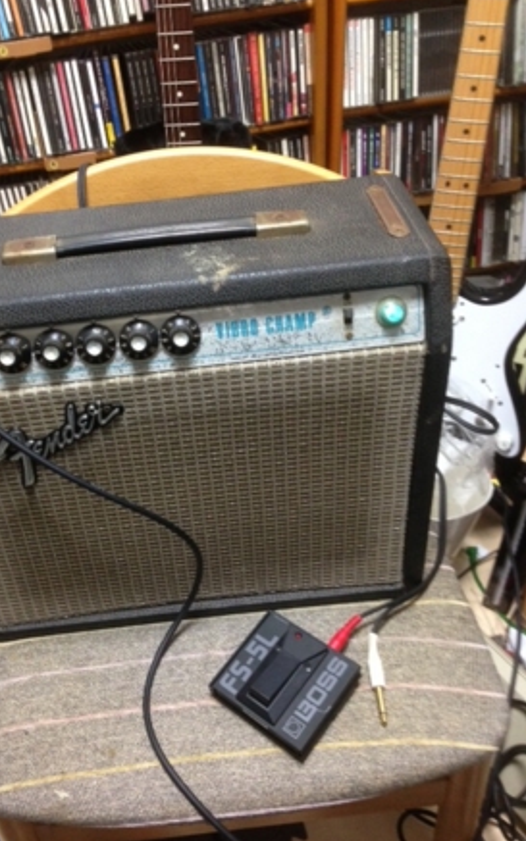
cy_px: 423
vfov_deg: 54.0
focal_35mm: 36
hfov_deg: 35.2
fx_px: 826
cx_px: 202
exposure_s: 1/20
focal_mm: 4.13
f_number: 2.4
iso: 200
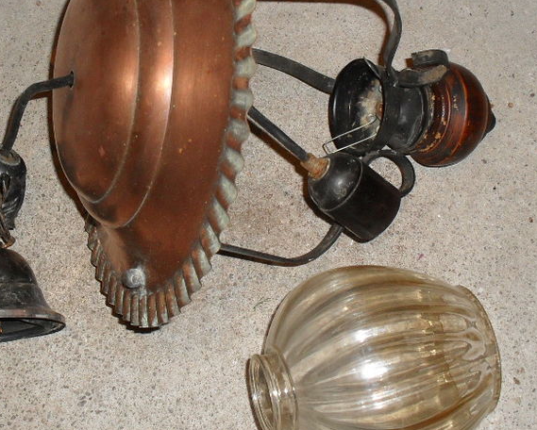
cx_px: 236
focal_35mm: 60
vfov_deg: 25.4
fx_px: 954
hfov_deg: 31.4
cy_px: 185
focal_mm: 6.3
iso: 200
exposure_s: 1/45
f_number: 3.2
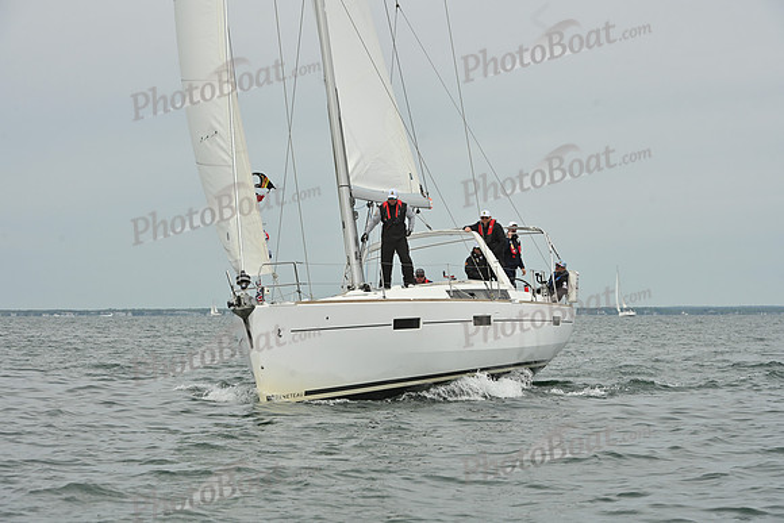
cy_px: 262
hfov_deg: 18.6
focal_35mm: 110
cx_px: 392
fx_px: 2396
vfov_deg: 12.5
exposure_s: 1/2000
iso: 320
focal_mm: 110
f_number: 8
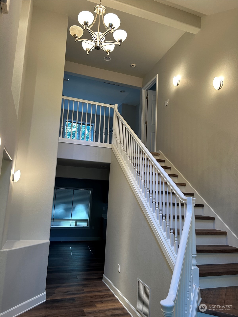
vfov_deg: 67.3
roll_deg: -2.5
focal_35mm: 26
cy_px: 158
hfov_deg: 53.1
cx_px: 119
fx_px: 238
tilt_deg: +7.7
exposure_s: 1/60
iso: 80
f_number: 1.5
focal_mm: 5.7
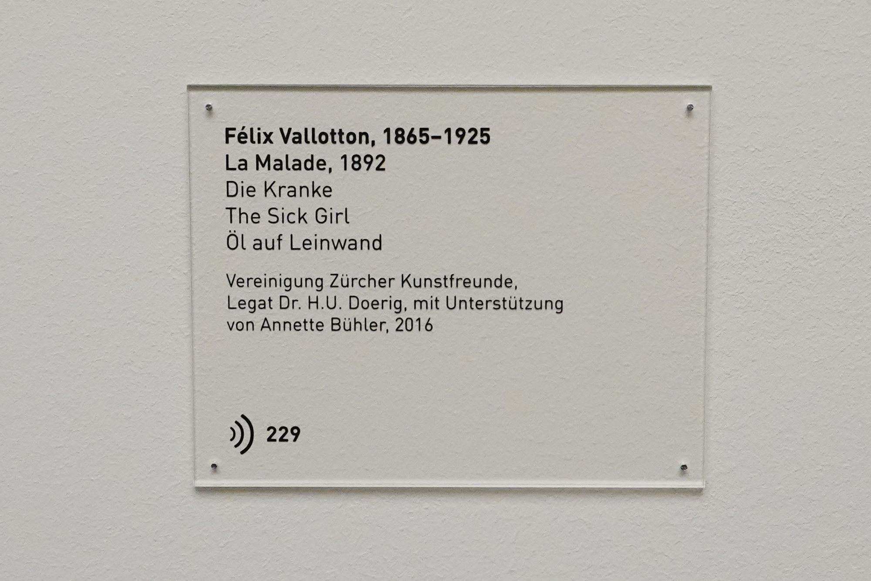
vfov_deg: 53.1
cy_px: 290
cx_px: 436
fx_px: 581
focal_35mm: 24
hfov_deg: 73.7
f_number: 7.1
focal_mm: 24
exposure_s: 1/80
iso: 3200
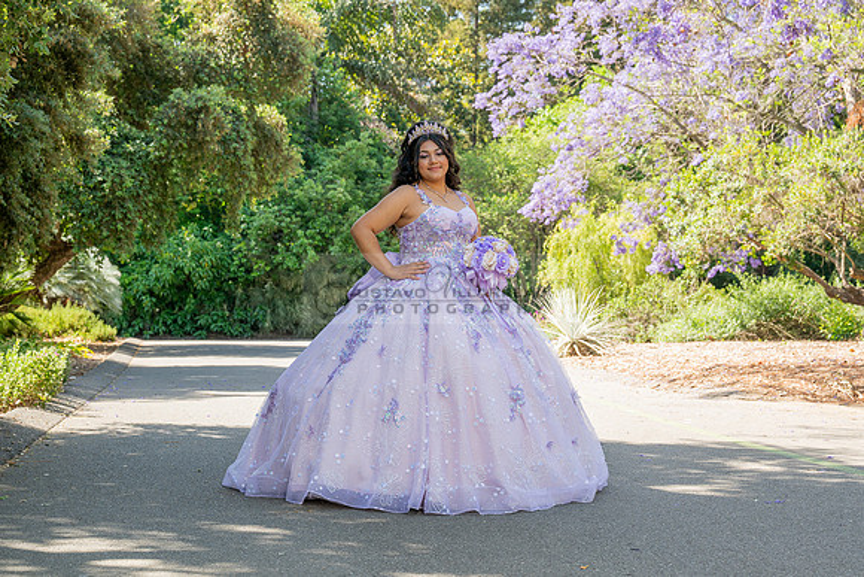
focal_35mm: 56
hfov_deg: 35.8
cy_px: 268
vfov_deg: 24.3
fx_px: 1338
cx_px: 463
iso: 200
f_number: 5.6
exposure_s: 1/200
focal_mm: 52
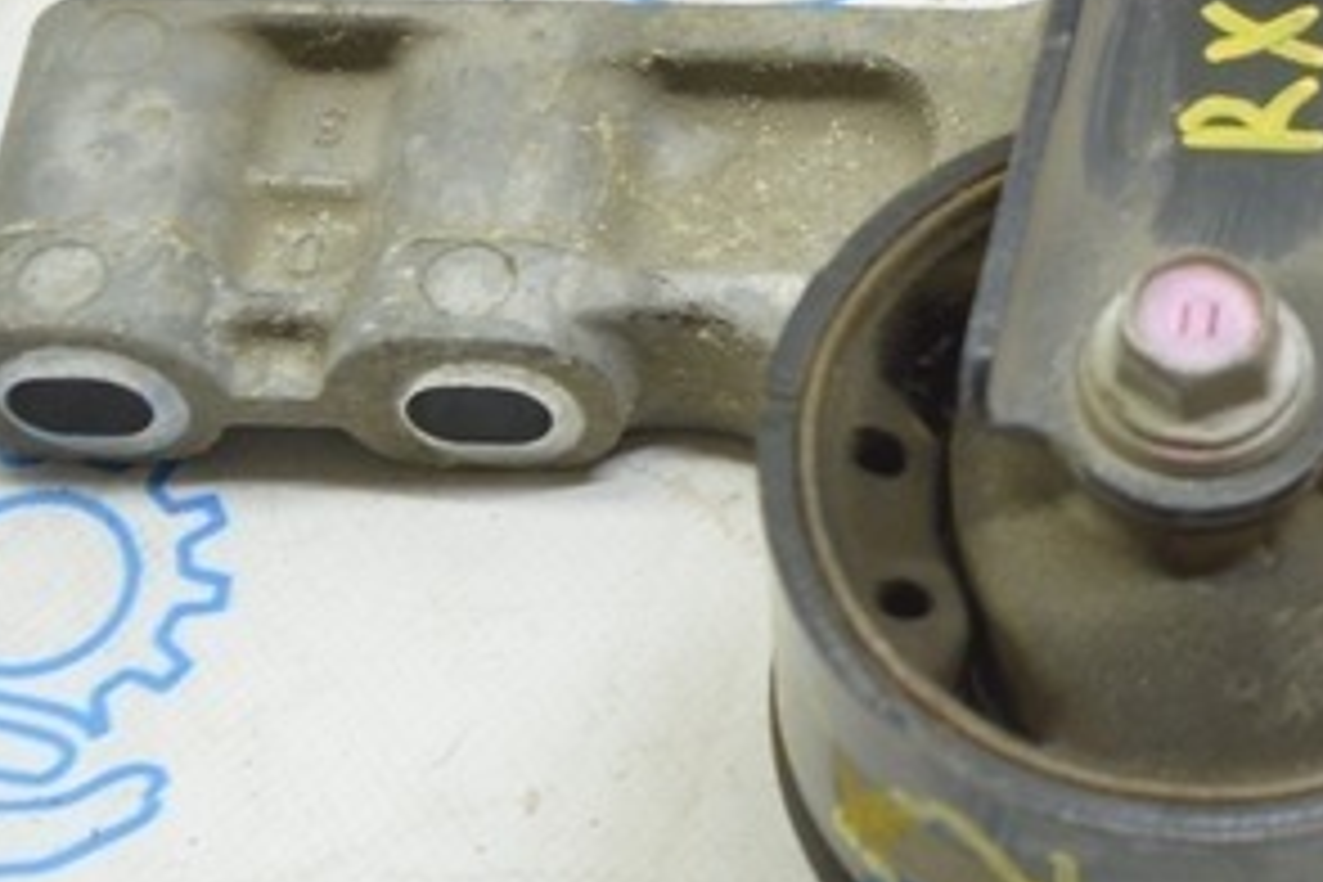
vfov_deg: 14.5
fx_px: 3454
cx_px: 1188
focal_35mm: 94
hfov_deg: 21.2
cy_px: 236
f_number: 3.5
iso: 400
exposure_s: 1/40
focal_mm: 18
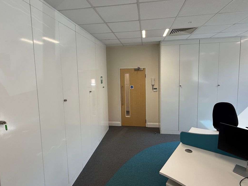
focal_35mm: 15
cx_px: 124
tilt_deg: -6.4
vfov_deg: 81.7
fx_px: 107
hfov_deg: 98.2
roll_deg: +1.2
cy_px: 88
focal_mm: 2.22
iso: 80
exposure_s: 1/99
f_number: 2.2
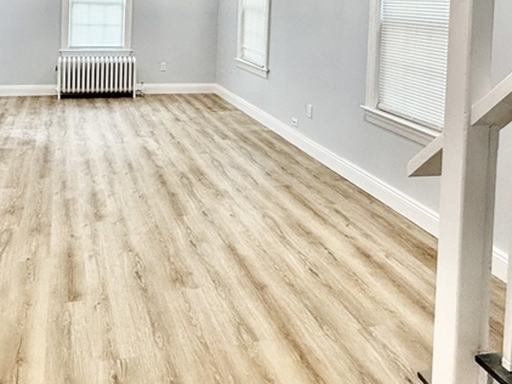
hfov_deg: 53.2
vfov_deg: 37.6
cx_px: 182
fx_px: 503
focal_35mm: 34
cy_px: 7
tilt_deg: -1.0
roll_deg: -1.6
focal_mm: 2.22
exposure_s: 1/120
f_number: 2.2
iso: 160
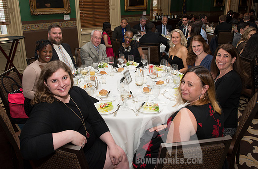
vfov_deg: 43.3
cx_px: 127
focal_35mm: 30
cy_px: 71
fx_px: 212
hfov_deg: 62.6
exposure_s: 1/100
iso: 1600
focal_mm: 26
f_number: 8
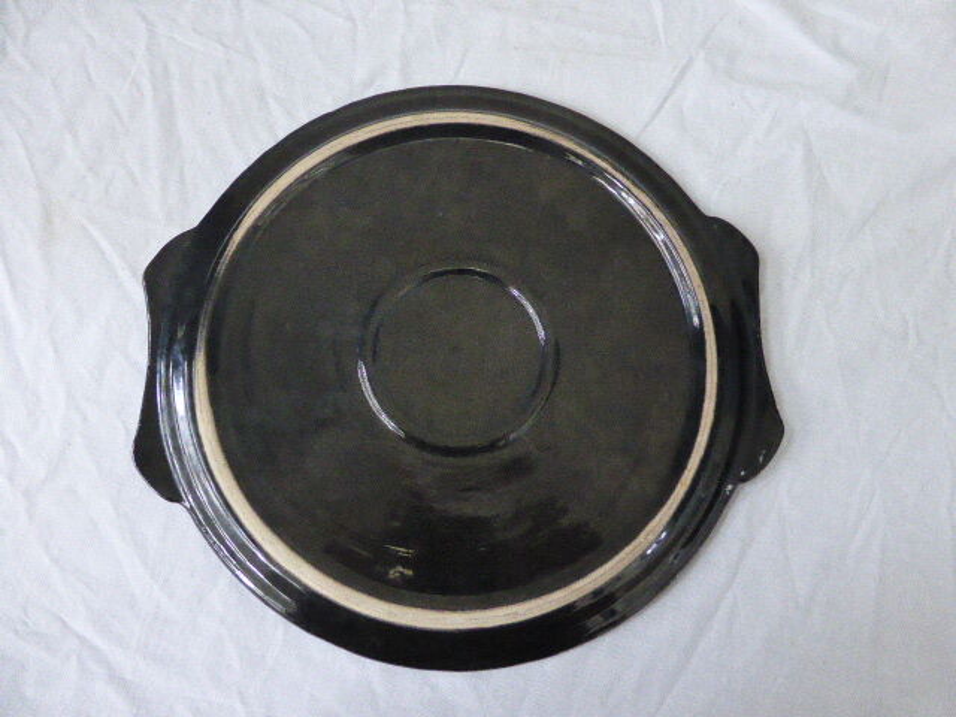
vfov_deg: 54.9
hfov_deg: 69.4
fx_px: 690
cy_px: 358
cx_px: 478
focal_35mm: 25
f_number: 3.3
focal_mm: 4.3
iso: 1600
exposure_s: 1/200
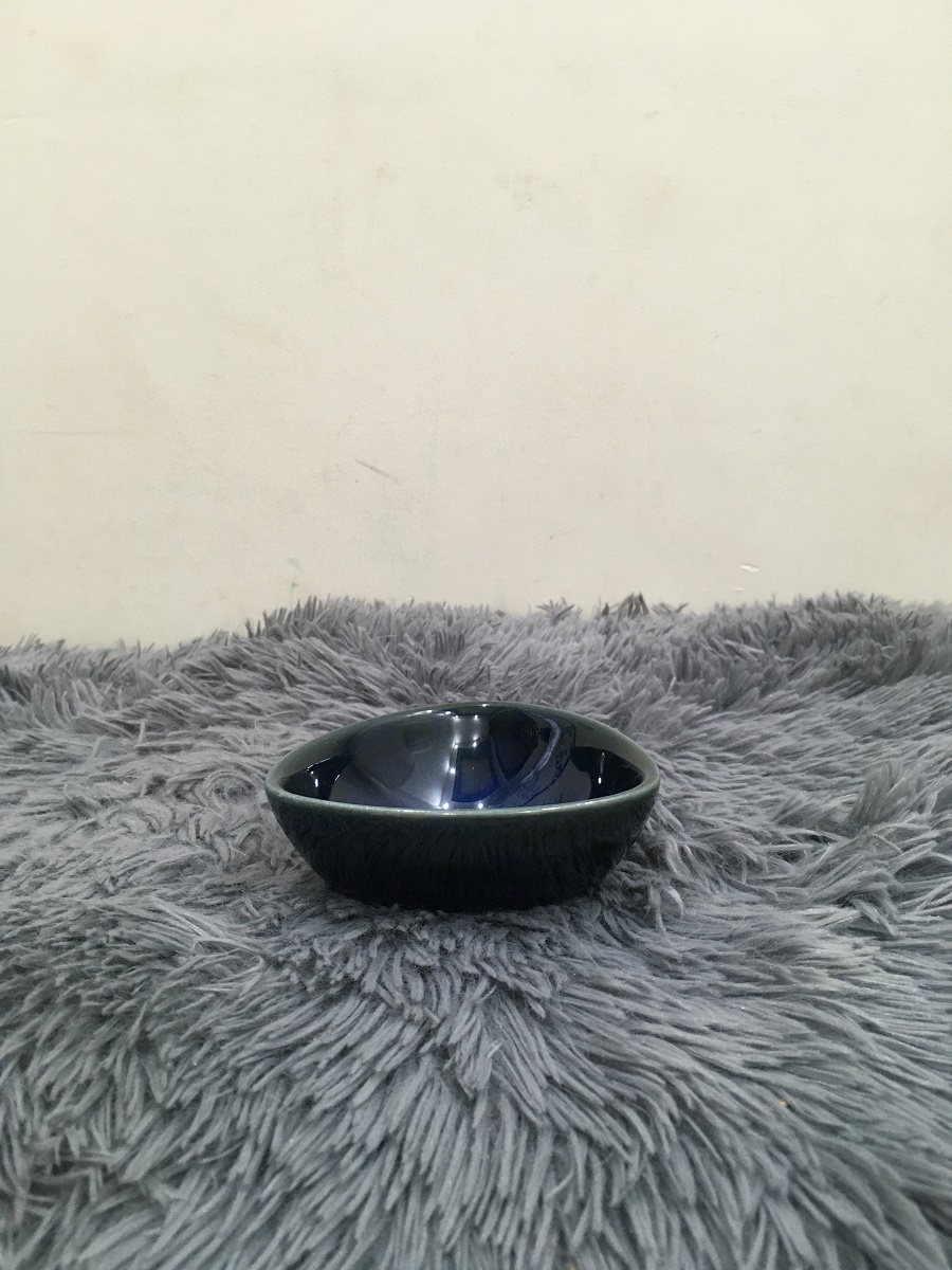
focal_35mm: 29
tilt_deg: -14.4
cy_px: 635
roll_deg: +0.4
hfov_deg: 48.2
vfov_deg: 61.7
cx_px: 476
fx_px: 1063
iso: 125
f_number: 2.2
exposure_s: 1/33
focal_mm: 4.15
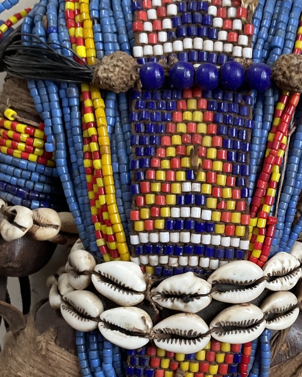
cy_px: 232
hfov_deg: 26.4
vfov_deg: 32.9
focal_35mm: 57
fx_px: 637
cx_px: 224
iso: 50
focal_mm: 3
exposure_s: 1/60
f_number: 1.8
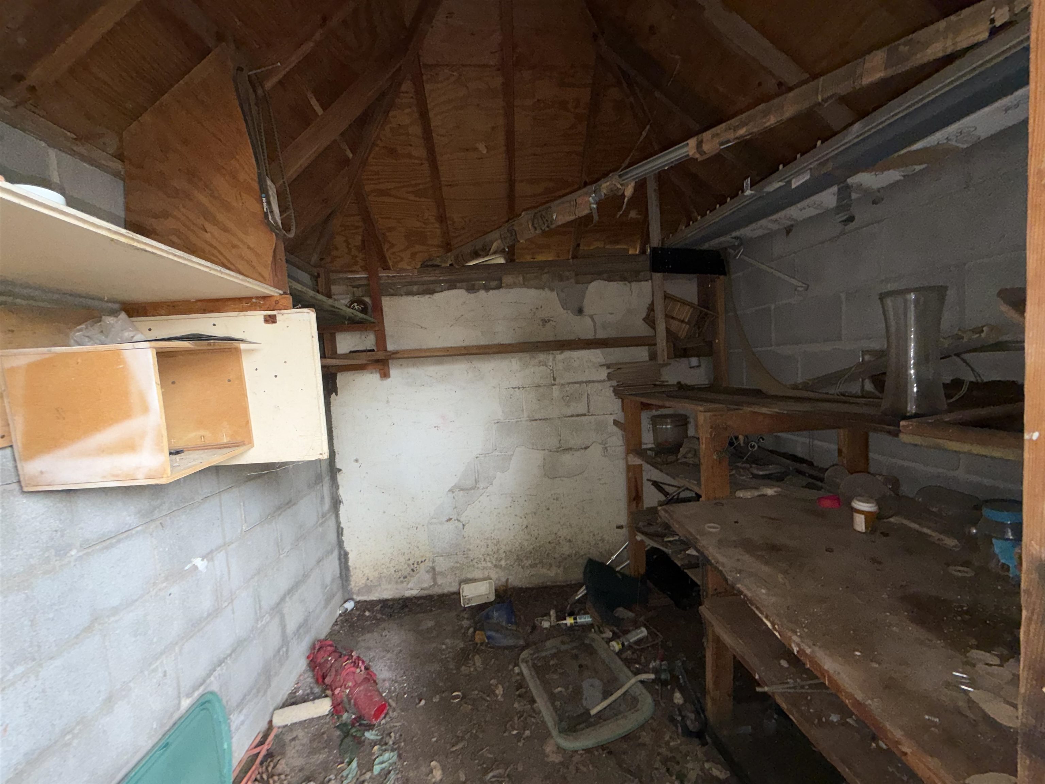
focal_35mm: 14
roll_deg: +3.5
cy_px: 392
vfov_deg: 85.7
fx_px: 423
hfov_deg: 102.1
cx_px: 522
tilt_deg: -2.8
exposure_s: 1/60
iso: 80
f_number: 2.2
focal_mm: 2.22
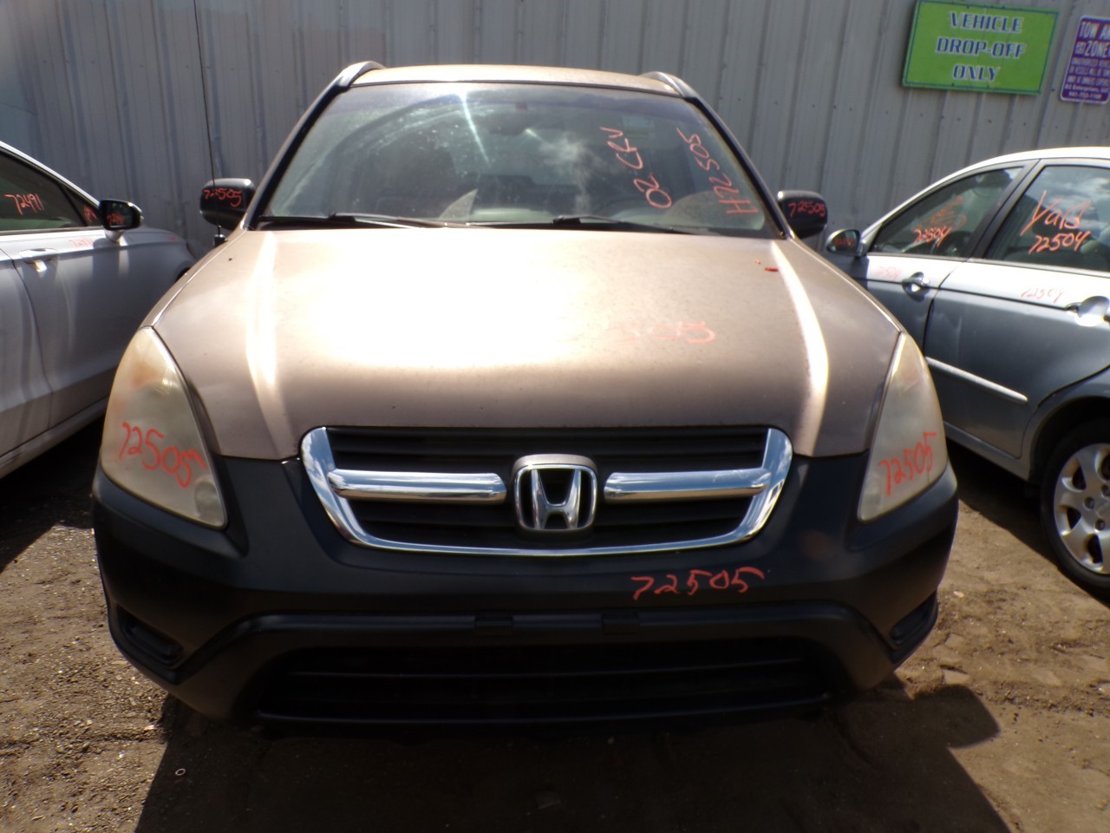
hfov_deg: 71.6
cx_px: 555
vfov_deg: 56.8
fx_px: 770
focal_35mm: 24
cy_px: 416
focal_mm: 4.3
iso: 100
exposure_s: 1/600
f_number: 4.4
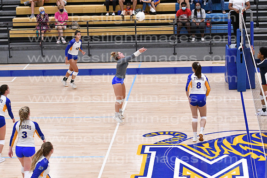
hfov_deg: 19.5
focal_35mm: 105
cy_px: 89
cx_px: 134
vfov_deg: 13.0
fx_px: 779
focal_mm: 70
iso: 6400
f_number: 3.2
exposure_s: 1/1000
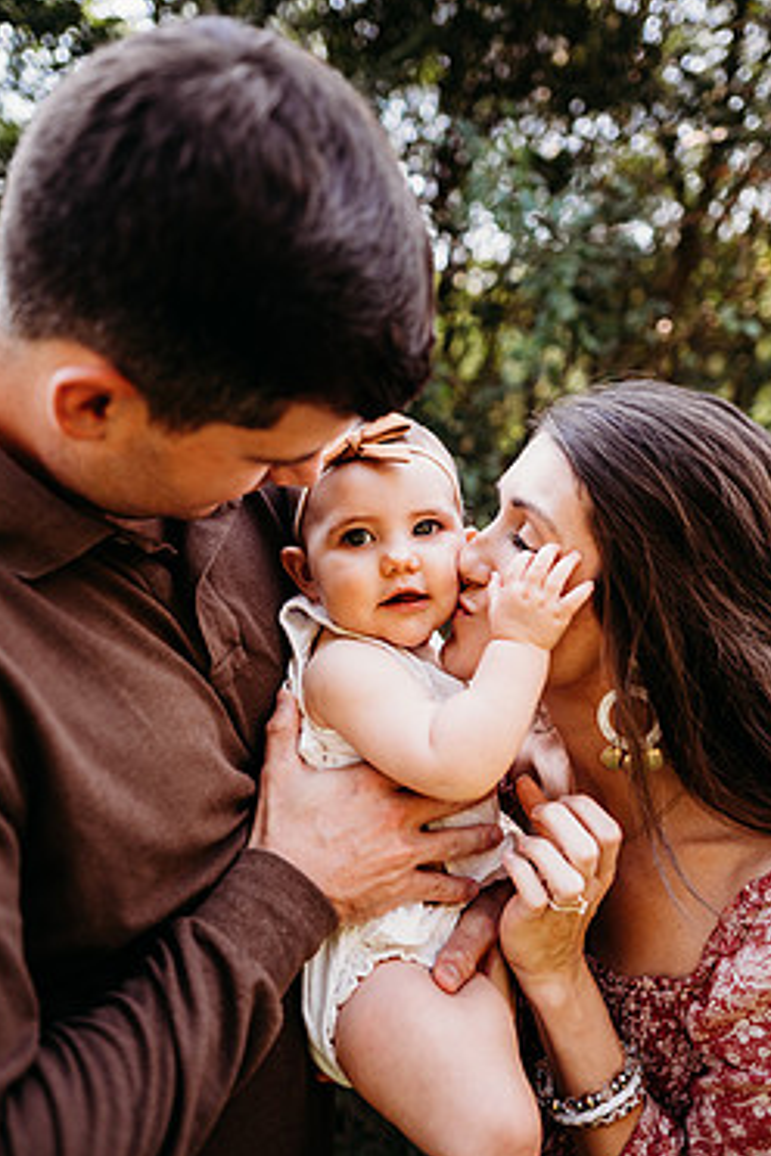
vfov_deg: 63.7
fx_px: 932
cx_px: 398
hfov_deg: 45.0
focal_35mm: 29
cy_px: 578
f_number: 2.2
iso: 200
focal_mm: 24
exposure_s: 1/400
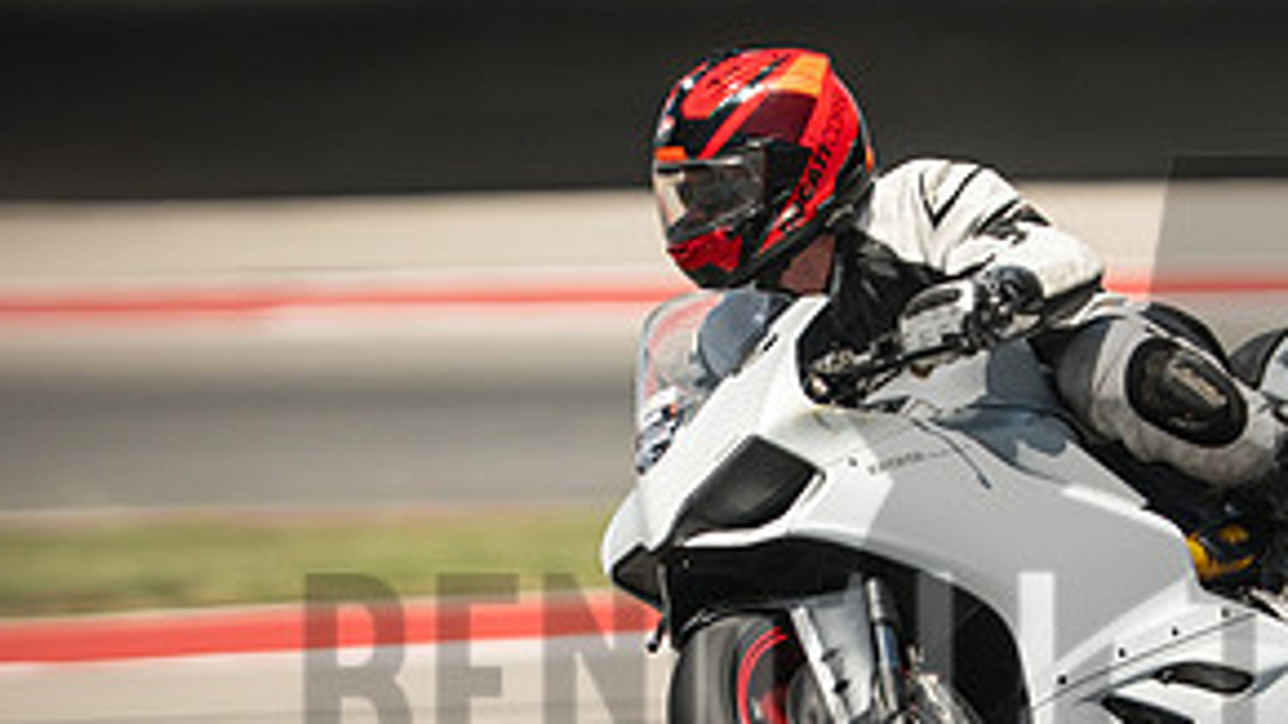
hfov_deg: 2.5
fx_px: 30049
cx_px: 1239
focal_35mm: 880
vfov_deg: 1.4
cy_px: 700
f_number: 2.8
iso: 320
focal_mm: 280
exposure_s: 1/250
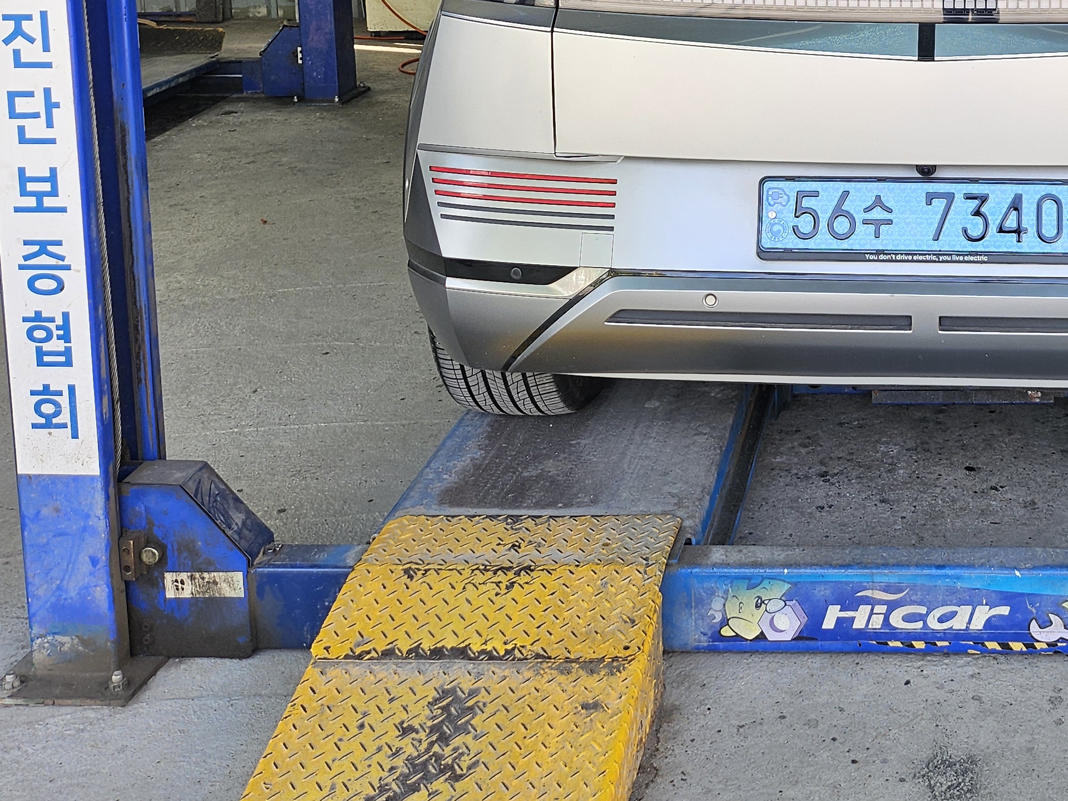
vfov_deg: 27.3
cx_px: 921
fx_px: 1543
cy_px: -13
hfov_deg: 36.3
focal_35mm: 50
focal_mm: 5
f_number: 1.8
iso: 50
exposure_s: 1/291
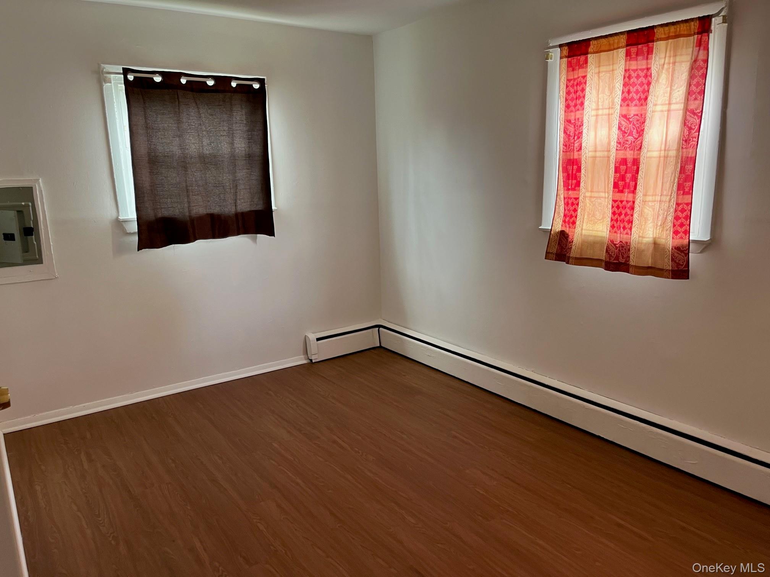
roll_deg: +1.9
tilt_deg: -12.6
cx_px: 385
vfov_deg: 53.1
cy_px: 288
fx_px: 578
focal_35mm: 26
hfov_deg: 67.3
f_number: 1.6
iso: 125
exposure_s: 1/66
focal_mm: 5.1
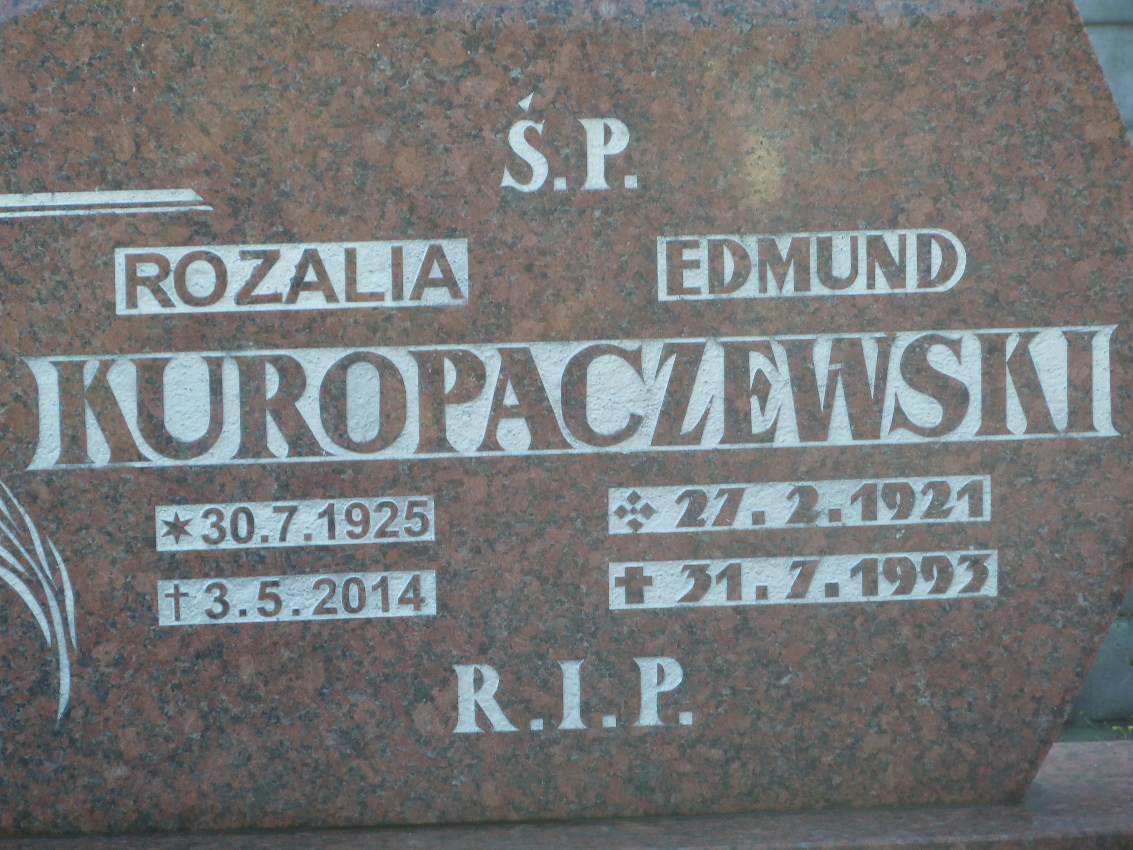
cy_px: 425
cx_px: 566
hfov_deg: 9.4
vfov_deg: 7.1
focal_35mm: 210
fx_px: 6873
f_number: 4.6
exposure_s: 1/80
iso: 125
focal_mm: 34.4
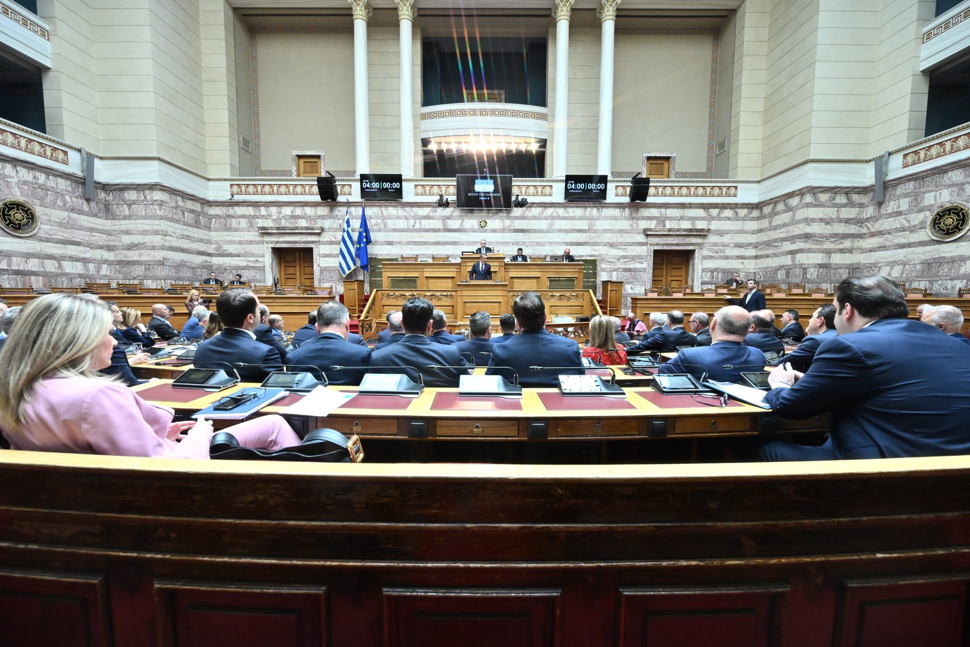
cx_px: 485
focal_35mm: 14
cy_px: 324
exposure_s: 1/250
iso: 3200
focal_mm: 14
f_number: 5.6
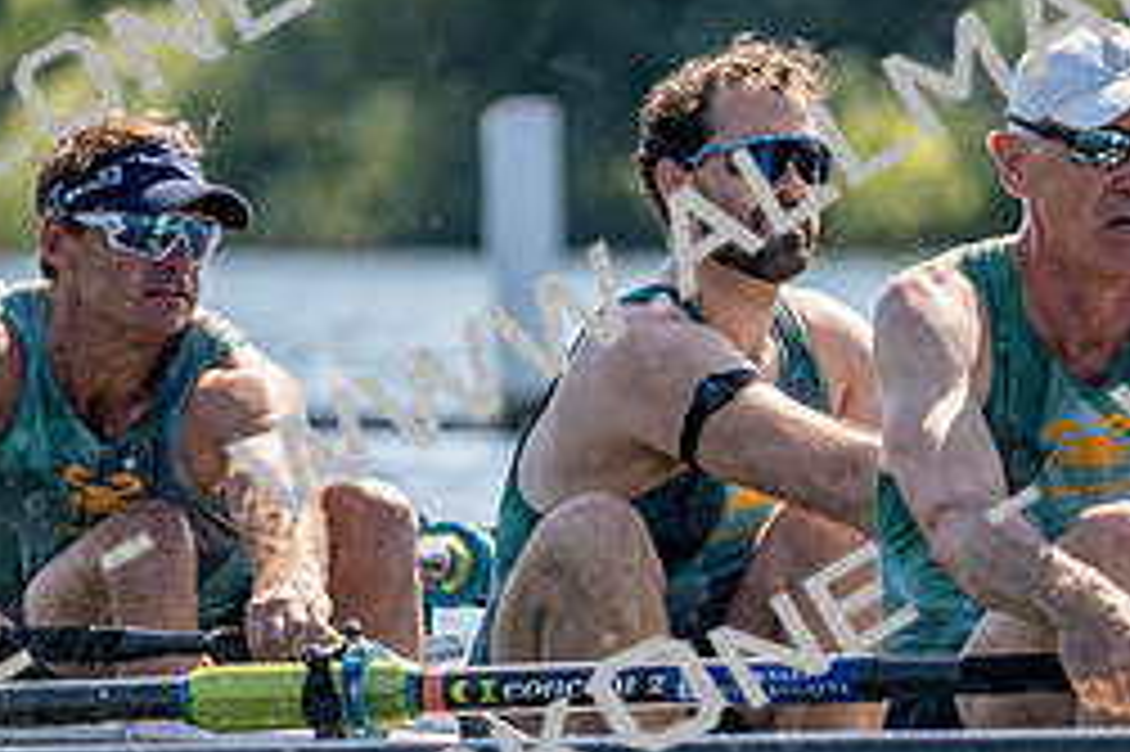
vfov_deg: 1.9
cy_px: 529
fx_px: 22208
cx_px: 783
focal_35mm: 708
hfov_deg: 2.9
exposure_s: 1/1600
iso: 320
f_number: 6.3
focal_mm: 306
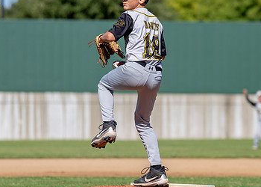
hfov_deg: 7.0
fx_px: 2120
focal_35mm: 286
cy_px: 69
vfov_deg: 5.0
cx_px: 135
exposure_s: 1/2500
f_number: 2.8
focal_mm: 125
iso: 100
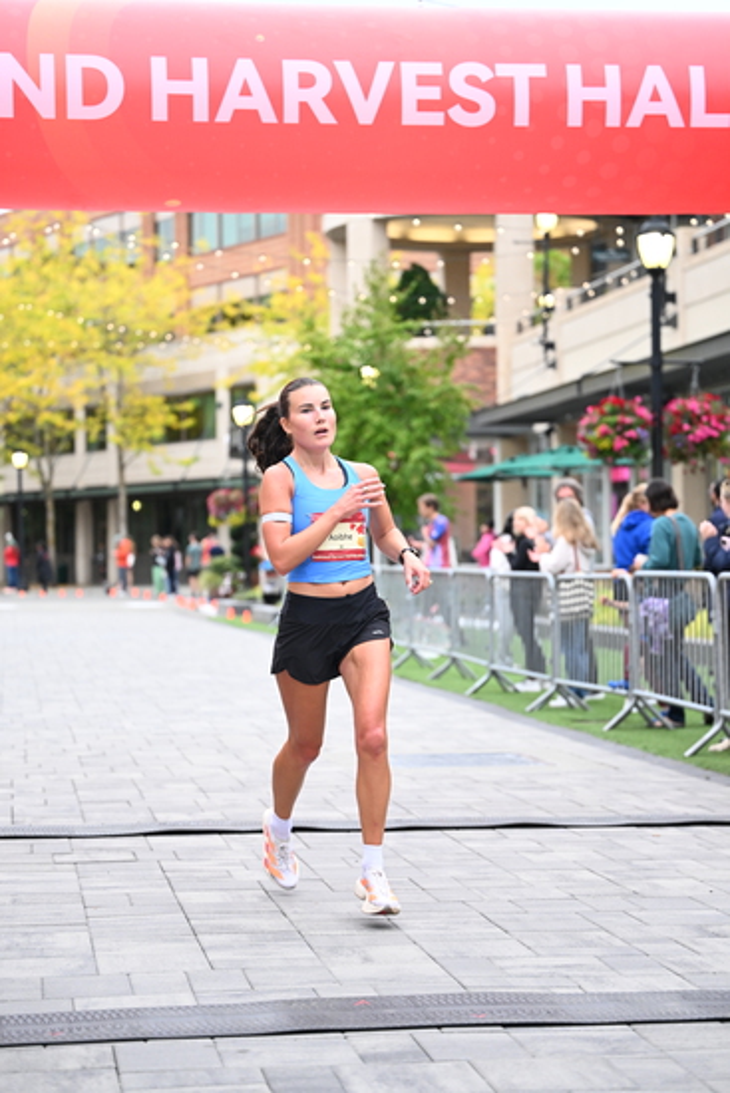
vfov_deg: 26.3
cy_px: 546
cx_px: 365
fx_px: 2340
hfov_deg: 17.7
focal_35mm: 77
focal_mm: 77
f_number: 2.8
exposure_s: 1/800
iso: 1600
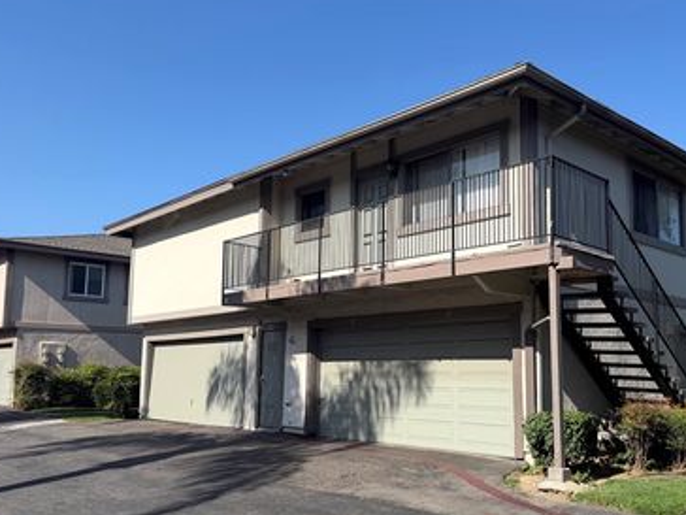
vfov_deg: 42.8
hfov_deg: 54.9
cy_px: 297
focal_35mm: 33
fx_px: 654
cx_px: 413
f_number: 1.78
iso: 80
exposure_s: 1/3759
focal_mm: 6.76
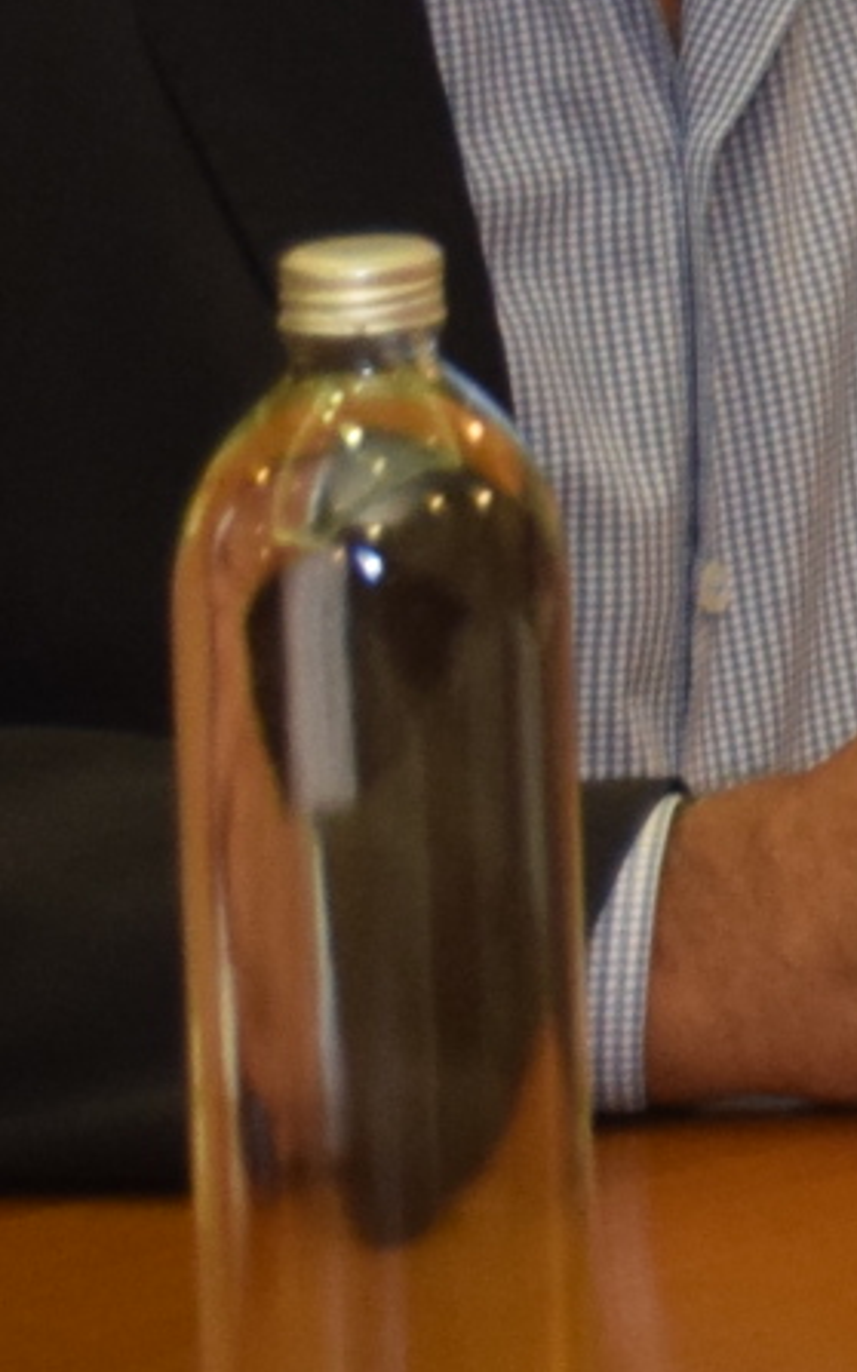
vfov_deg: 6.3
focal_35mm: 328
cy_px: -1074
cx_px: 3410
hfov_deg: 3.8
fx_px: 12269
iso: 560
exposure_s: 1/60
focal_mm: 32
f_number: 4
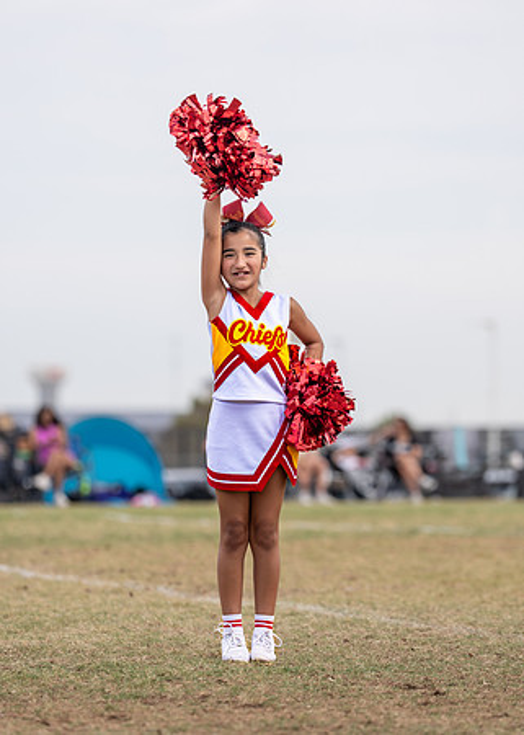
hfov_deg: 6.3
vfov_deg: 8.8
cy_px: 387
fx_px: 4752
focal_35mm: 228
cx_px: 299
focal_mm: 146
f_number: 2.8
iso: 160
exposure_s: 1/1600
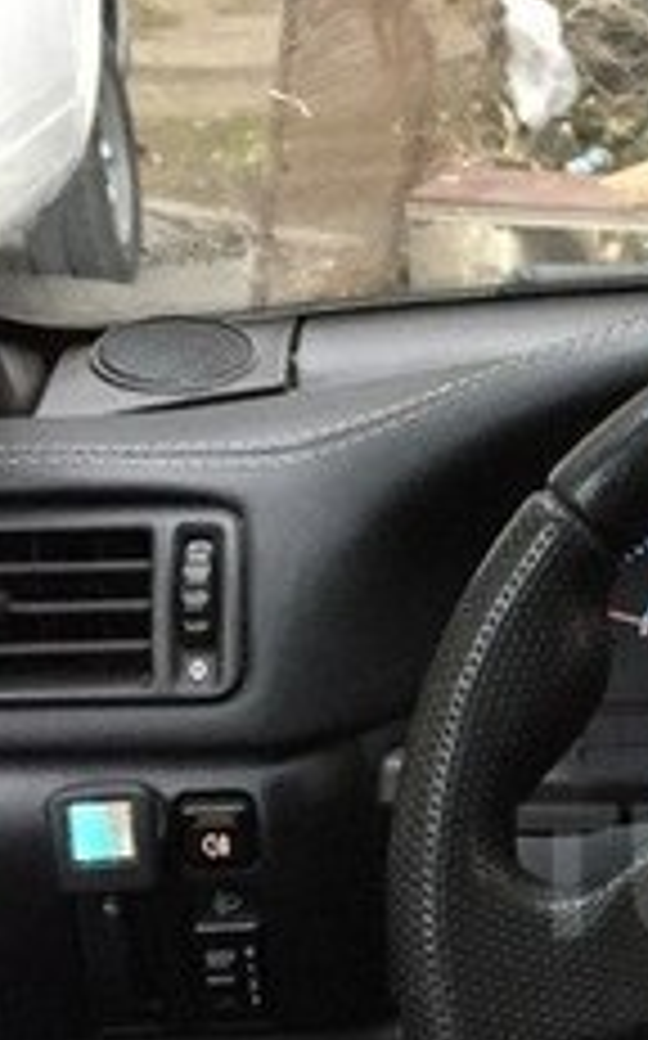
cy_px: 871
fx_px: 2491
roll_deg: +2.9
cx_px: 976
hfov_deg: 13.9
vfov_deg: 23.1
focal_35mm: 88
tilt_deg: -22.5
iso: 320
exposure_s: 1/17
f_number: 2.2
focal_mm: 4.15
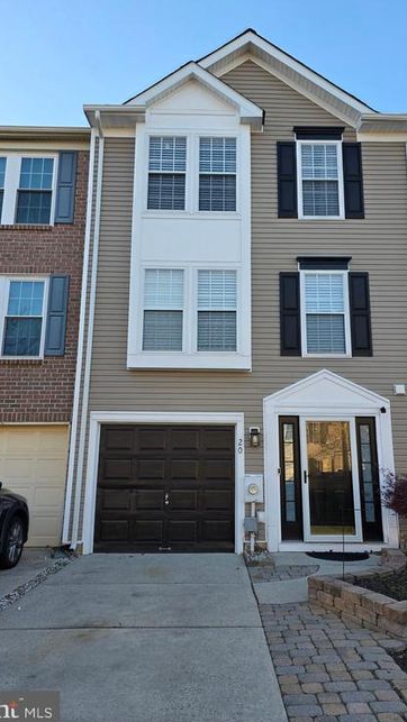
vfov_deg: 71.9
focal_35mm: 26
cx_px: 219
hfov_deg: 44.4
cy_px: 357
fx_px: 499
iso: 32
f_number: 1.7
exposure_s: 1/359
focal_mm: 6.3
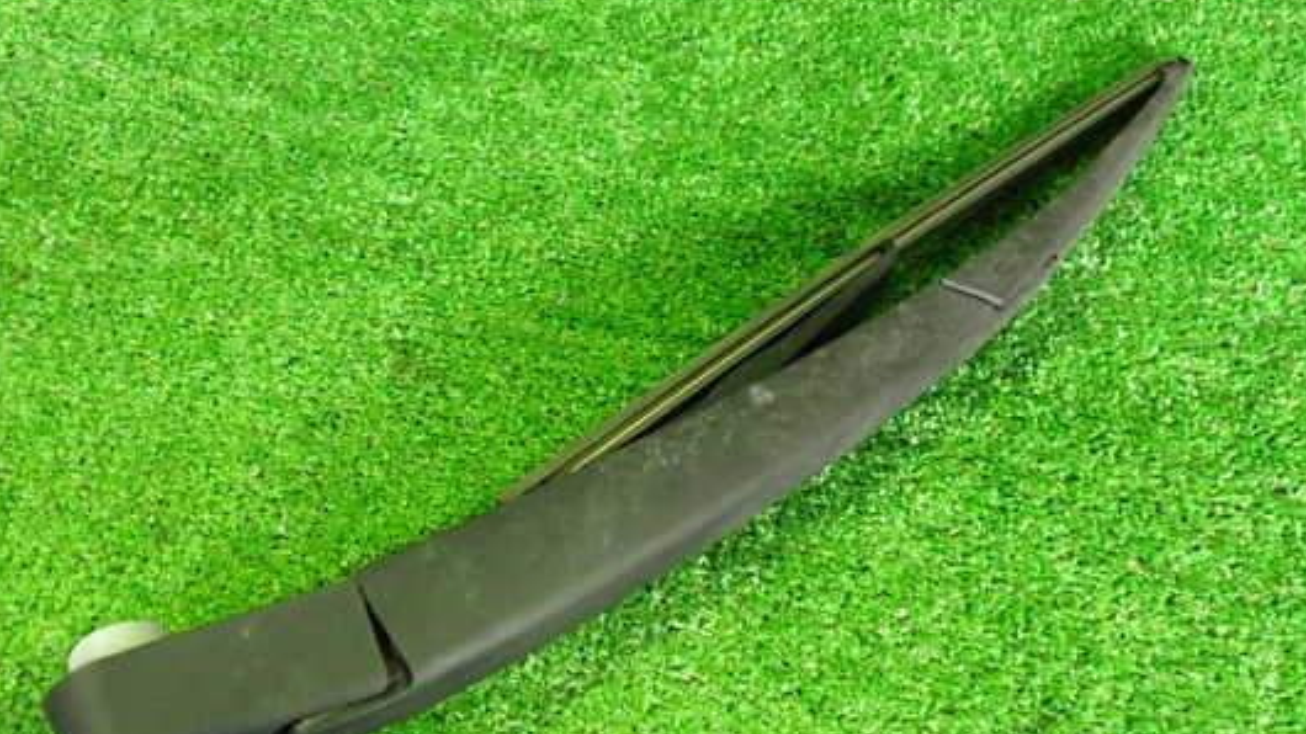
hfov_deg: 53.9
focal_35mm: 37
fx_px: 1281
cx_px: 594
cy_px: 399
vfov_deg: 32.0
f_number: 2.3
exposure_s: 1/30
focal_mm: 5.4
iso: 800
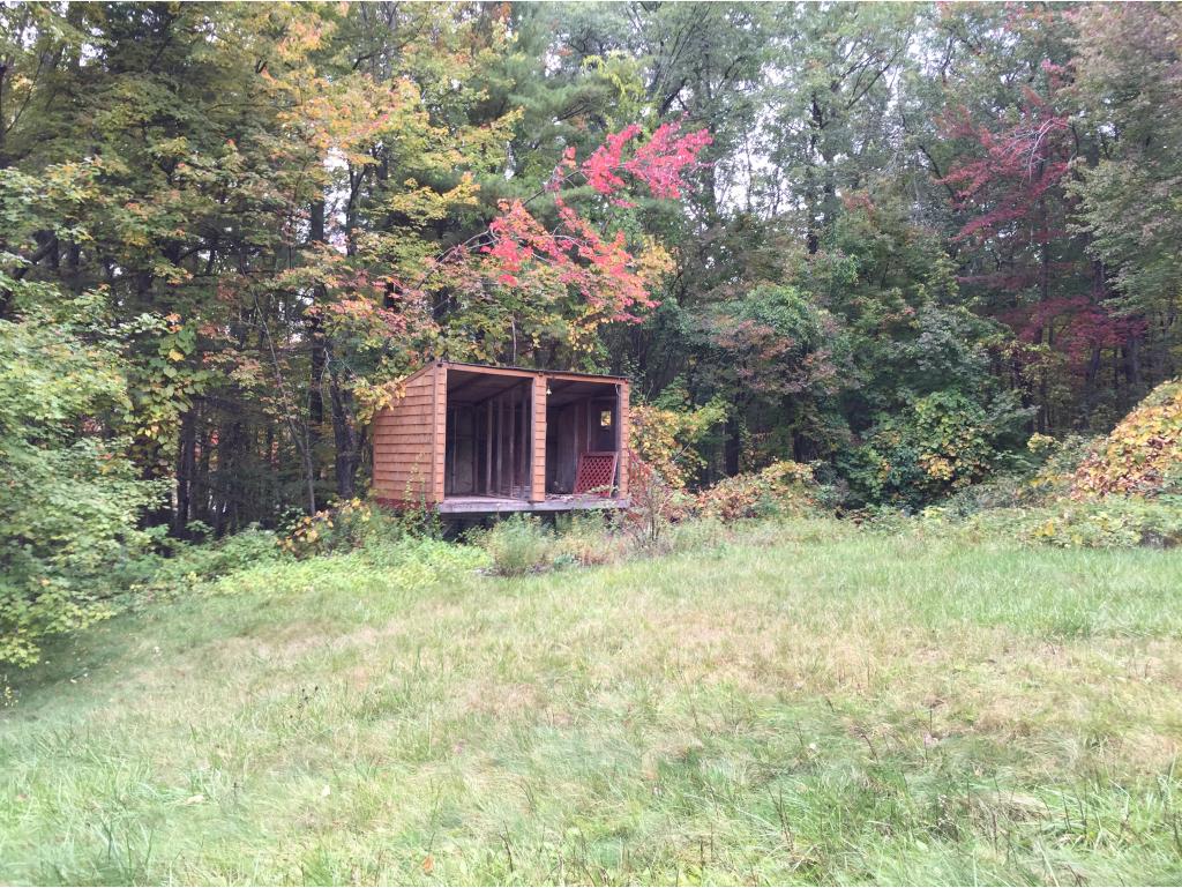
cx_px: 591
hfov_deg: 61.6
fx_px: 991
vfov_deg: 48.3
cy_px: 444
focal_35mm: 29
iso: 50
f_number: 2.2
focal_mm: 4.15
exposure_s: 1/120
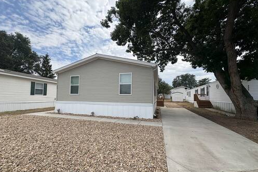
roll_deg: -1.5
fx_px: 107
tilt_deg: +2.5
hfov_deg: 100.4
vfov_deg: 77.1
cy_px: 93
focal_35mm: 15
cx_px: 129
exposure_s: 1/1672
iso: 50
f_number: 2.2
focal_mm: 2.22
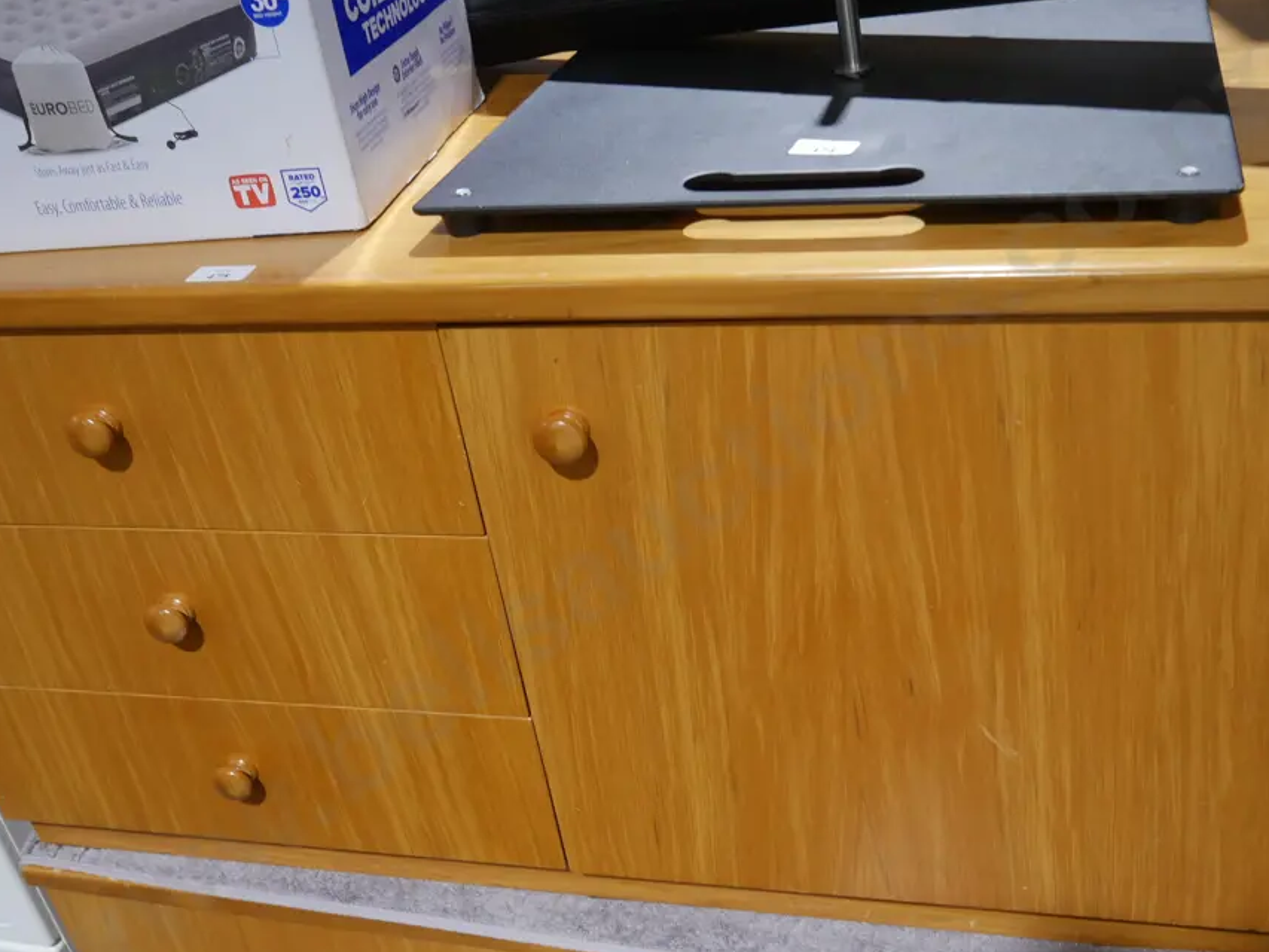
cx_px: 659
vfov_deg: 39.6
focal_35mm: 36
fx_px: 1320
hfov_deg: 51.3
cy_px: 533
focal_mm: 15
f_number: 3.6
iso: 500
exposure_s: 1/60
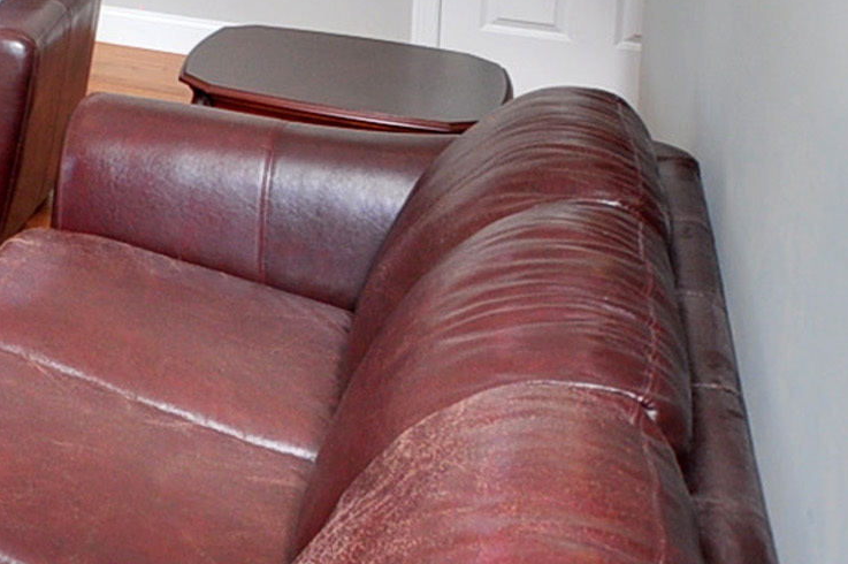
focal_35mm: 59
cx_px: -727
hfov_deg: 21.0
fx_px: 1389
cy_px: -178
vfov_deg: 20.8
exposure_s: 1/80
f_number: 4.5
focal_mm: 10
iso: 250
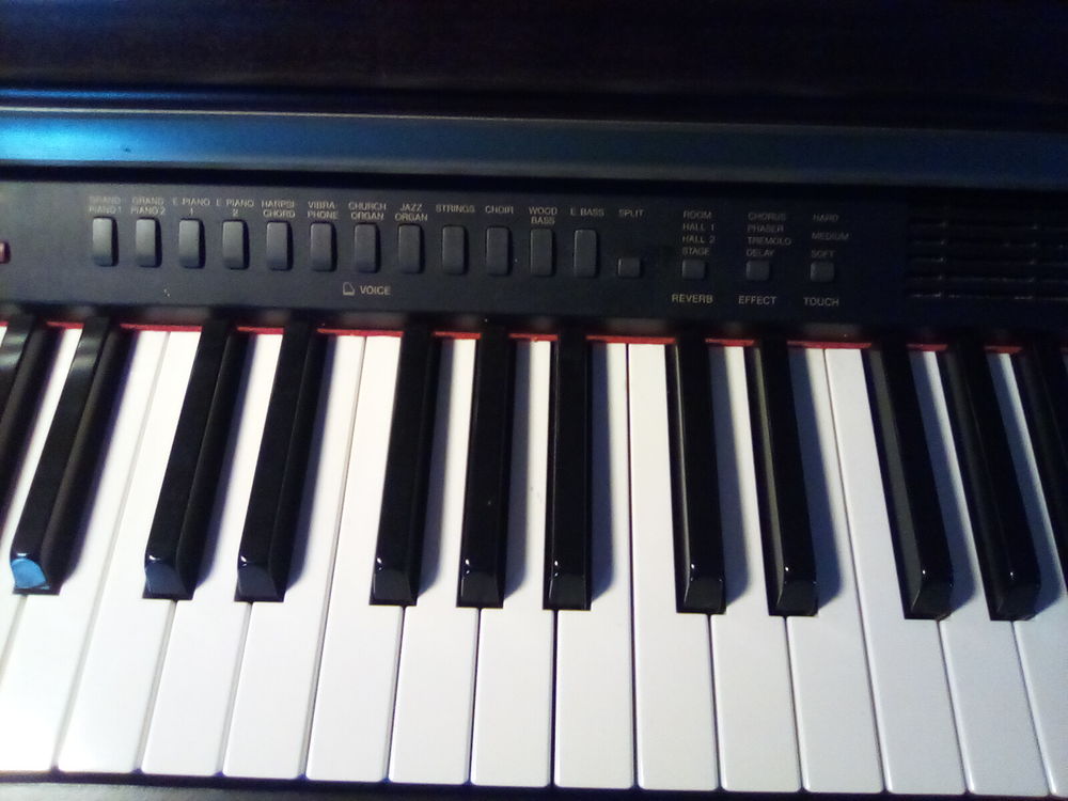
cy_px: 400
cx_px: 534
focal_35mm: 28
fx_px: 864
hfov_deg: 63.4
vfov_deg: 49.7
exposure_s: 1/25
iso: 223
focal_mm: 2.27
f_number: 2.2
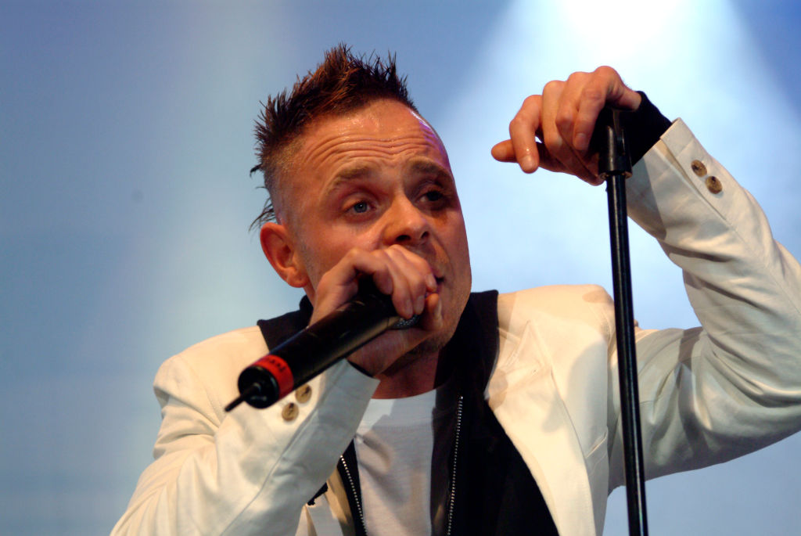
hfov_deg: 21.5
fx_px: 2105
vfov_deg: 14.5
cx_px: 400
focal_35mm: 94
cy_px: 268
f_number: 3.3
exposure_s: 1/250
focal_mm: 63
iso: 800
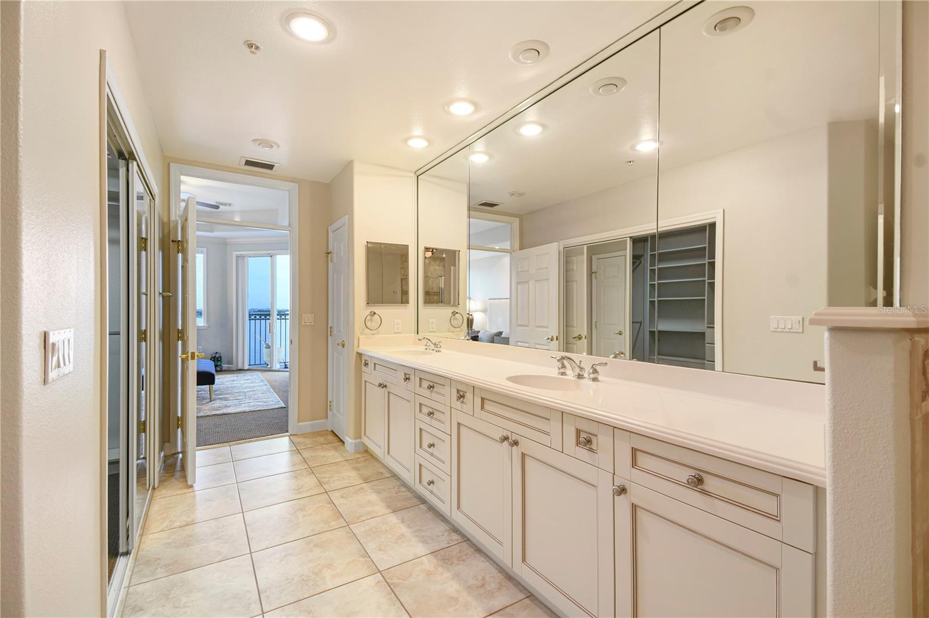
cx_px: 464
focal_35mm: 15
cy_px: 309
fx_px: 387
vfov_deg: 77.3
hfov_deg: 100.4
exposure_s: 1/2
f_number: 7.1
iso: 100
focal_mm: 10
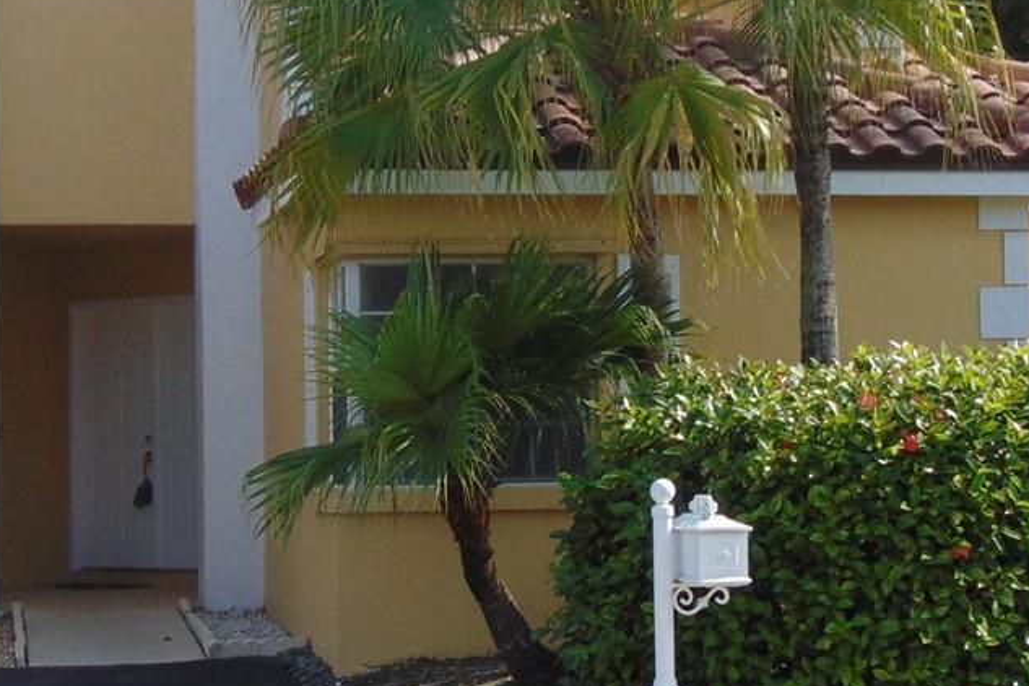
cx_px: 367
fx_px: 2629
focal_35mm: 92
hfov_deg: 22.1
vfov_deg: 14.9
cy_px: 332
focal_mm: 6.3
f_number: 3.2
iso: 80
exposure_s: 1/1000
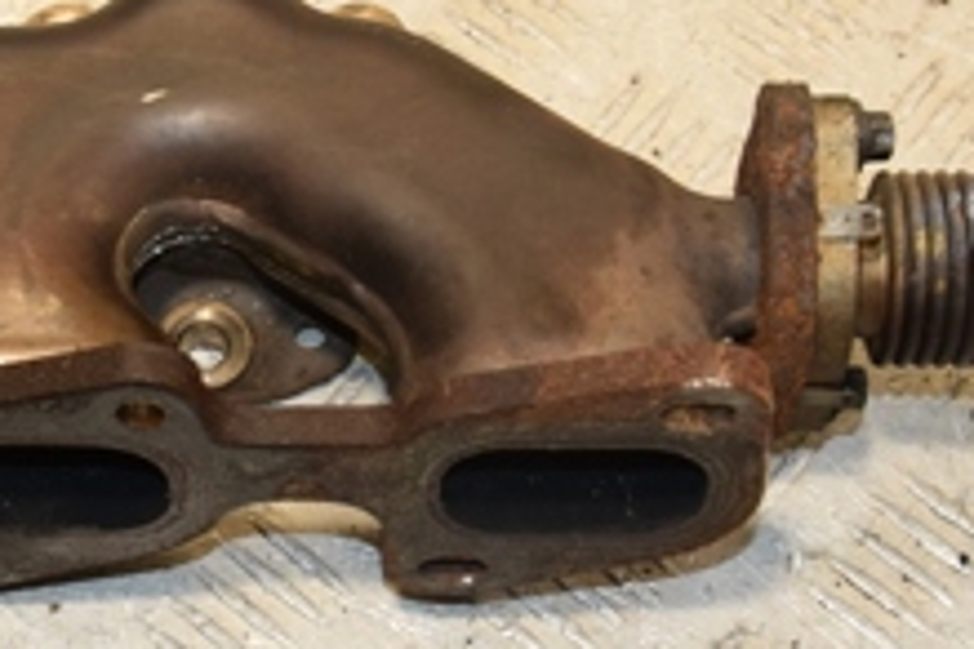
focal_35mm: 114
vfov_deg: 12.0
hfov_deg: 17.7
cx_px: 129
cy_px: 289
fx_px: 3084
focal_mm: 26
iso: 800
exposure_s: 1/200
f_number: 6.3
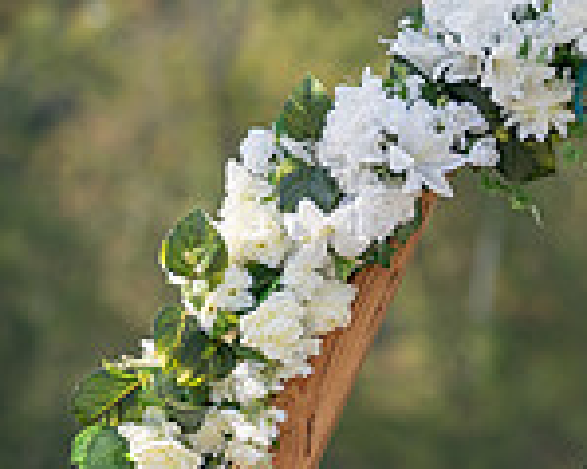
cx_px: 1060
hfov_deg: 3.0
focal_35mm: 639
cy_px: 631
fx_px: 11094
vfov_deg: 2.4
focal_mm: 161
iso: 100
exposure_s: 1/640
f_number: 4
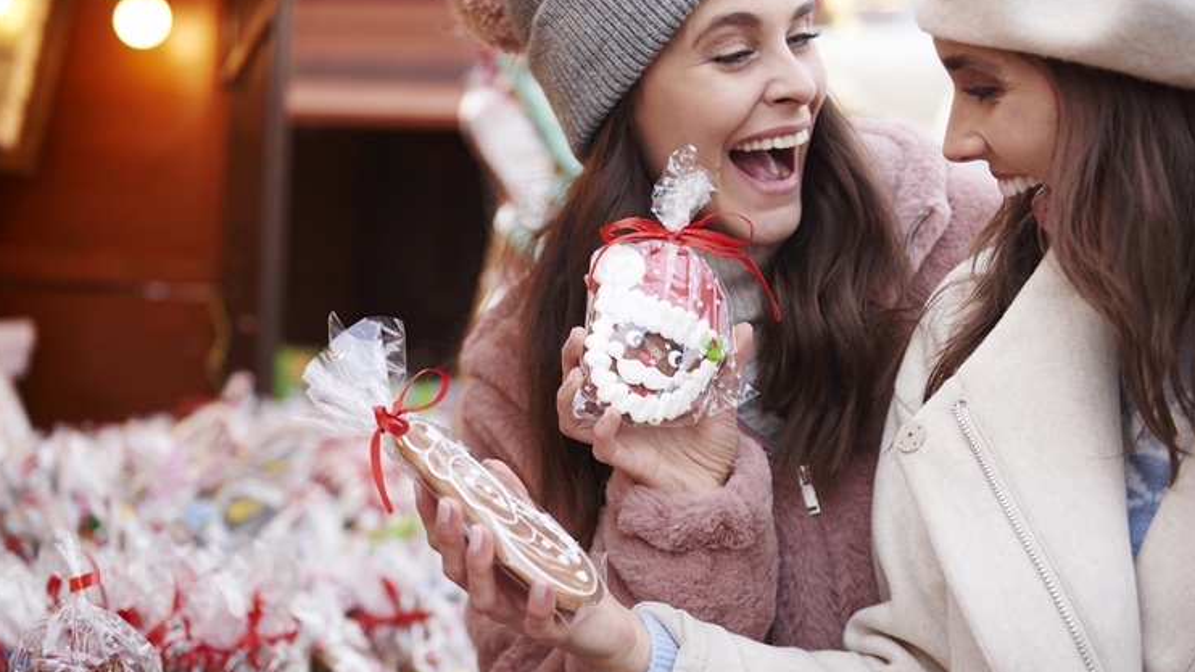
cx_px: 557
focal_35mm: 70
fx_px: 2218
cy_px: 392
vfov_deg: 17.2
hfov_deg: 30.2
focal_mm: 62
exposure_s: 1/160
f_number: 2.8
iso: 160
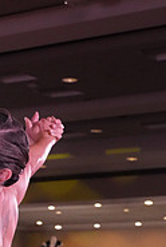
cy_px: 367
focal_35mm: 147
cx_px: -57
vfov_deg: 13.2
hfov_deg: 9.2
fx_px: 1013
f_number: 5.6
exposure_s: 1/400
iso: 6400
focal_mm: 47
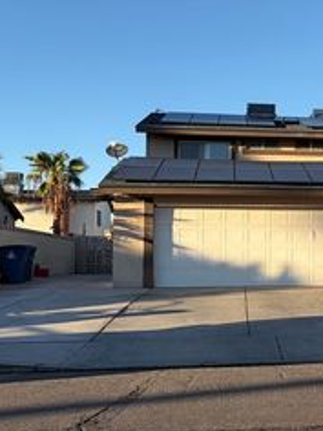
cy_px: 224
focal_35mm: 55
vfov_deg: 34.9
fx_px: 684
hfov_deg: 25.1
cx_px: 336
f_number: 1.6
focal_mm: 5.96
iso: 50
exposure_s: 1/1451
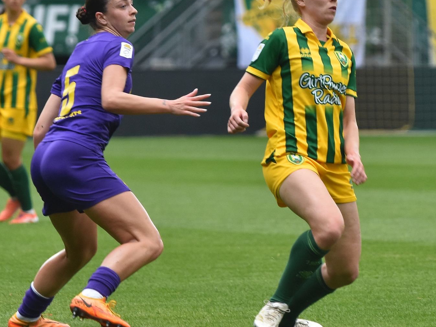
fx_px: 4913
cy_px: 141
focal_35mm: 390
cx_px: 295
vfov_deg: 3.8
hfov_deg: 5.1
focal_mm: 190
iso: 500
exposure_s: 1/800
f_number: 3.5
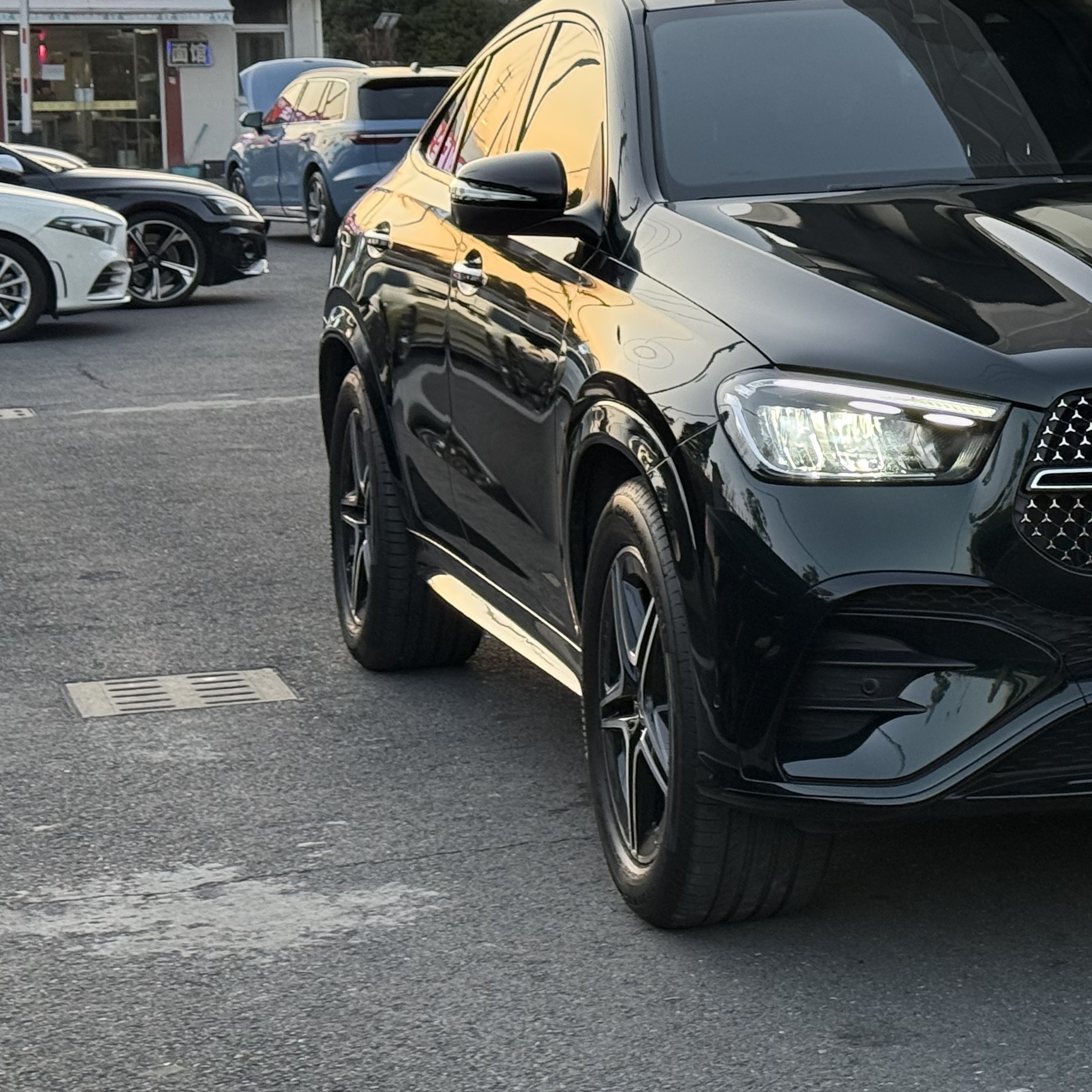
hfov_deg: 17.8
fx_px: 3355
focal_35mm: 94
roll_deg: +0.8
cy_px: 328
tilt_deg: -6.7
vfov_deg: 18.4
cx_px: 1196
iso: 80
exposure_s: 1/145
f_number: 1.78
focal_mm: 6.76
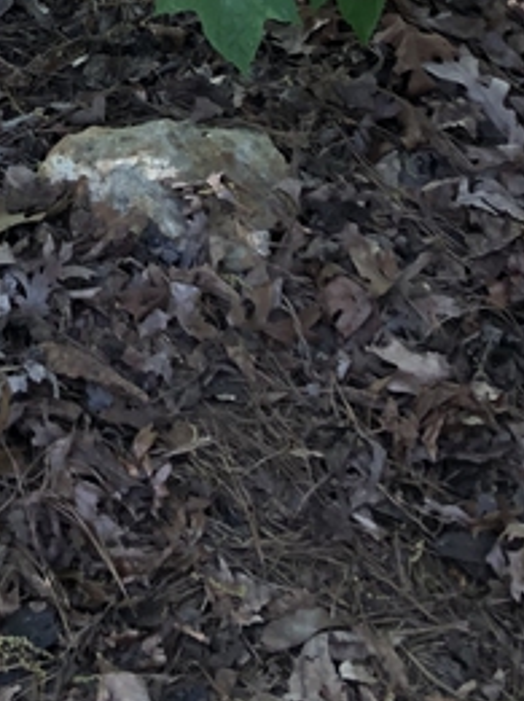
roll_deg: +4.0
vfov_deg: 15.2
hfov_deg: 12.3
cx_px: -417
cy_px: -599
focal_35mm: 110
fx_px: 2226
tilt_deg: -18.2
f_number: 1.8
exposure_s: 1/120
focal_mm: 3.99
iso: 32
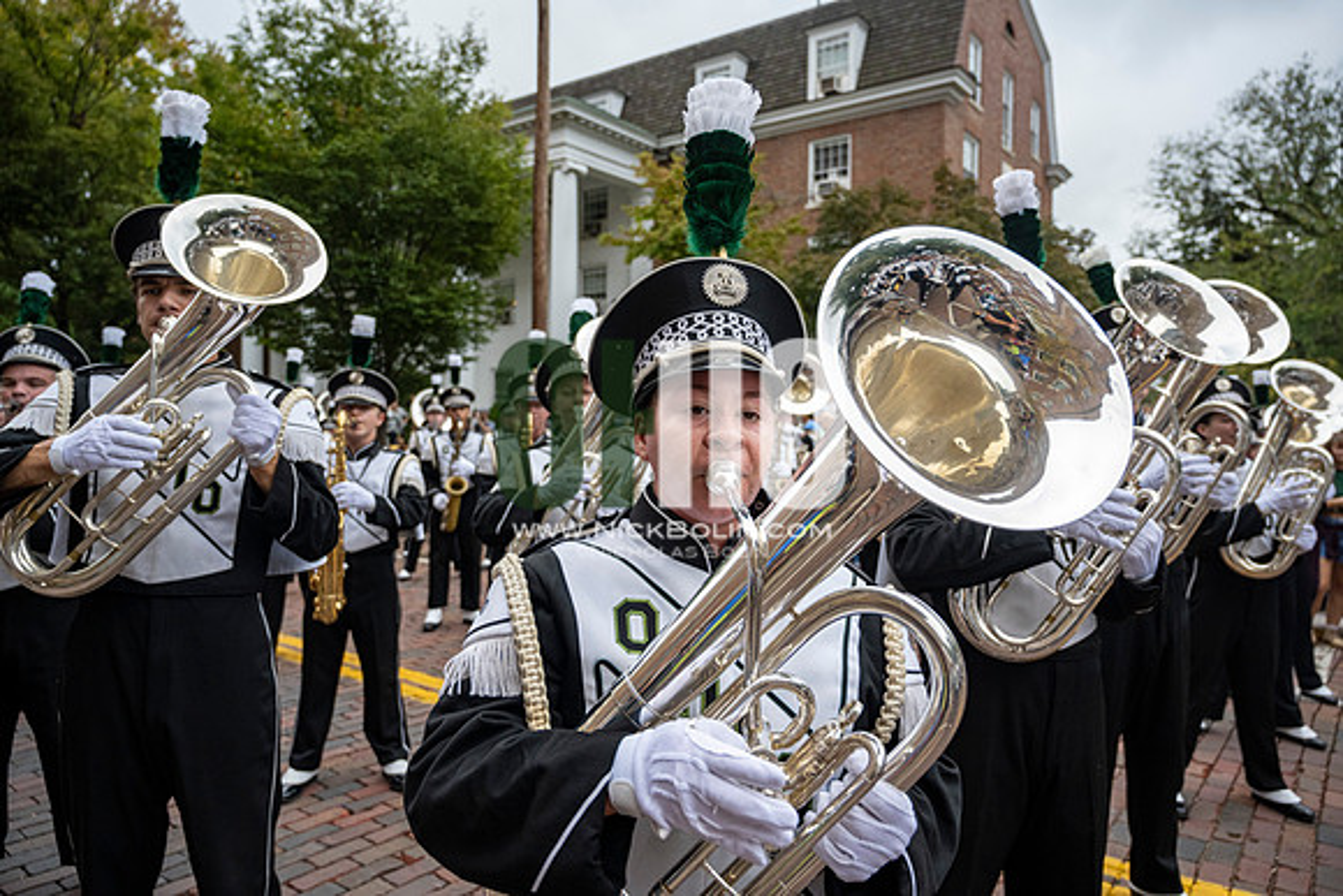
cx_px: 672
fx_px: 896
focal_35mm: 24
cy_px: 448
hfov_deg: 73.7
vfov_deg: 53.2
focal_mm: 24
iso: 640
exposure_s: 1/1600
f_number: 4
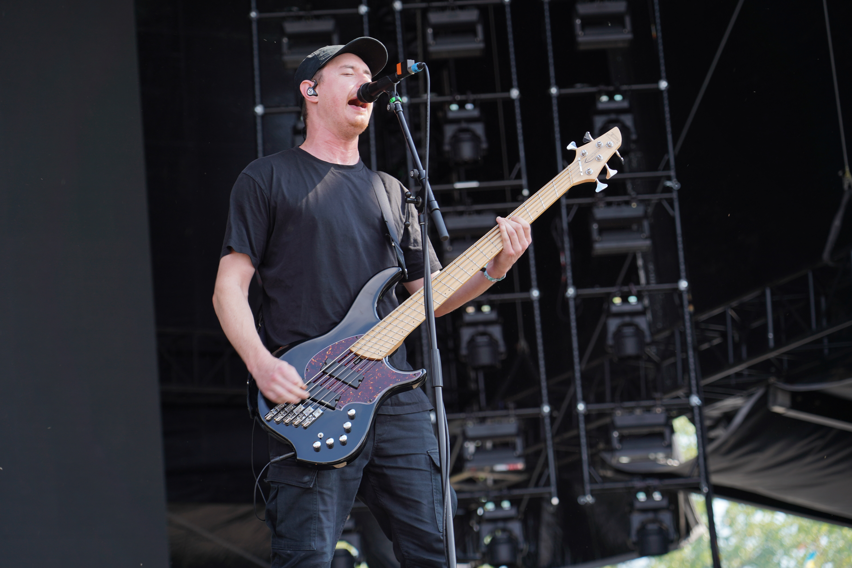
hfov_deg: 19.5
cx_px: 426
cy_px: 284
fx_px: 2485
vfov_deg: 13.0
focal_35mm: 105
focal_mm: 105
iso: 100
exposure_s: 1/200
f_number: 4.5
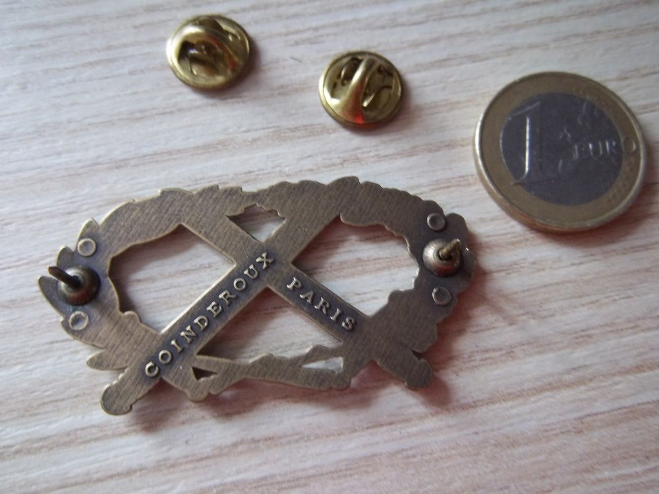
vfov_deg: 49.7
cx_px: 330
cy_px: 247
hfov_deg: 63.4
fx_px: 533
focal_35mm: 28
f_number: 3.5
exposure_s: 1/8
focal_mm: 5.05
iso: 160
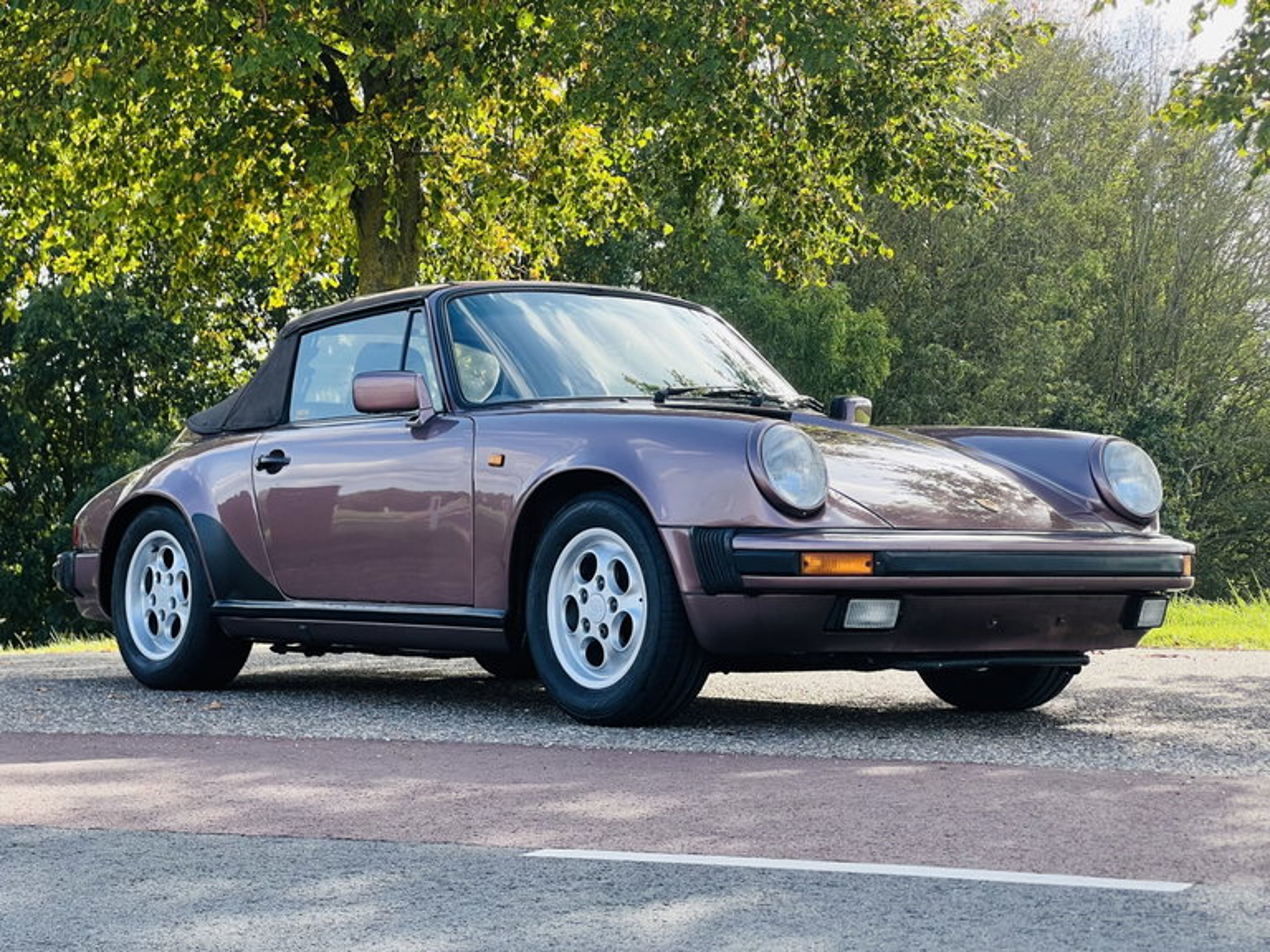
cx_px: 635
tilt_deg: +0.5
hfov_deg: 25.3
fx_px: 2825
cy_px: 476
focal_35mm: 77
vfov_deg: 19.1
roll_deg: +0.9
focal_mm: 9
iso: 32
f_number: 2.8
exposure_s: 1/190
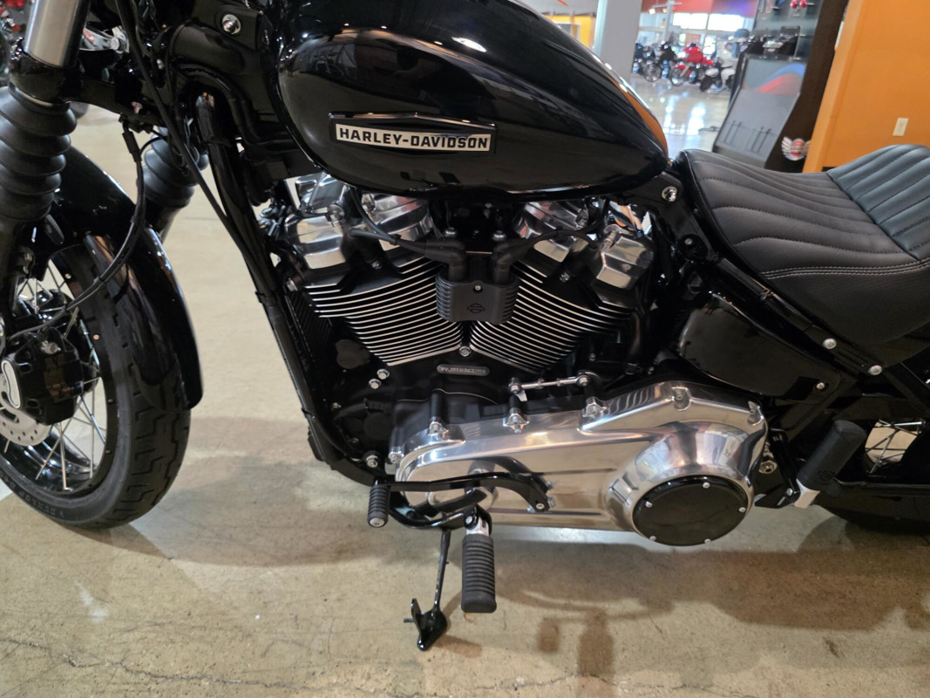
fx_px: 618
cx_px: 465
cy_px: 349
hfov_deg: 73.9
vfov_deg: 58.9
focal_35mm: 23
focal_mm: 6.3
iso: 1250
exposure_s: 1/120
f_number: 1.7
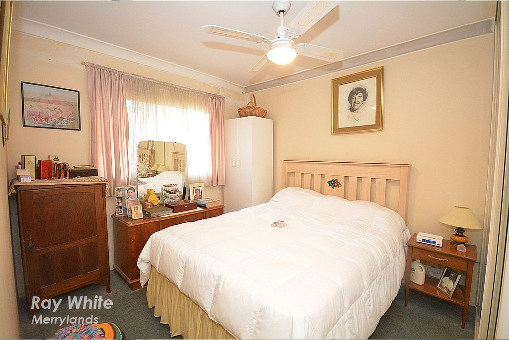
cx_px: 254
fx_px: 212
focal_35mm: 15
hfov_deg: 100.3
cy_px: 170
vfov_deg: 77.5
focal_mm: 10
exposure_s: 1/60
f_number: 4
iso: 220
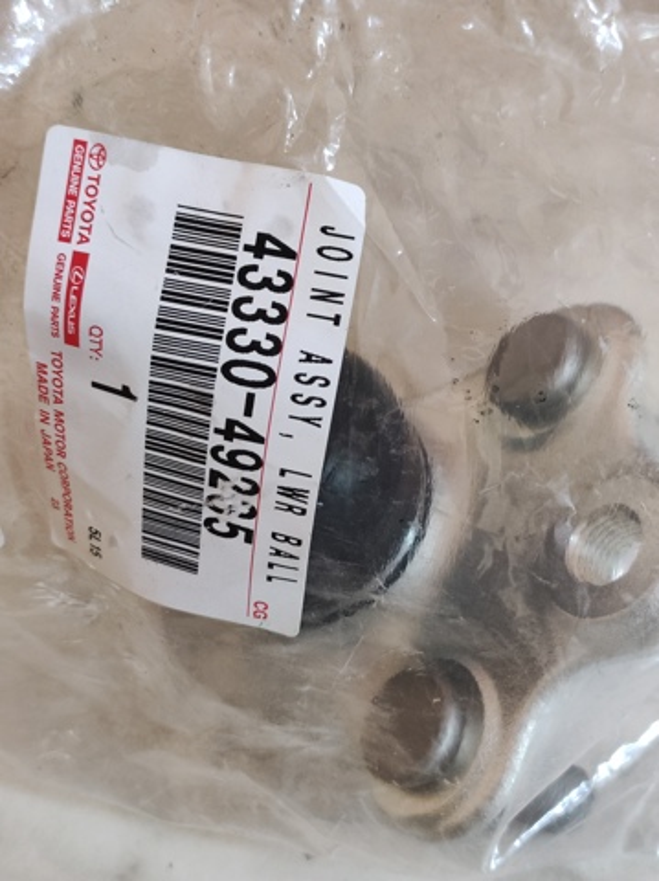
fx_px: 432
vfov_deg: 91.1
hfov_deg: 74.6
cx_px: 330
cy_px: 440
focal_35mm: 17
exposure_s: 1/33
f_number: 1.79
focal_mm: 4.74
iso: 1051
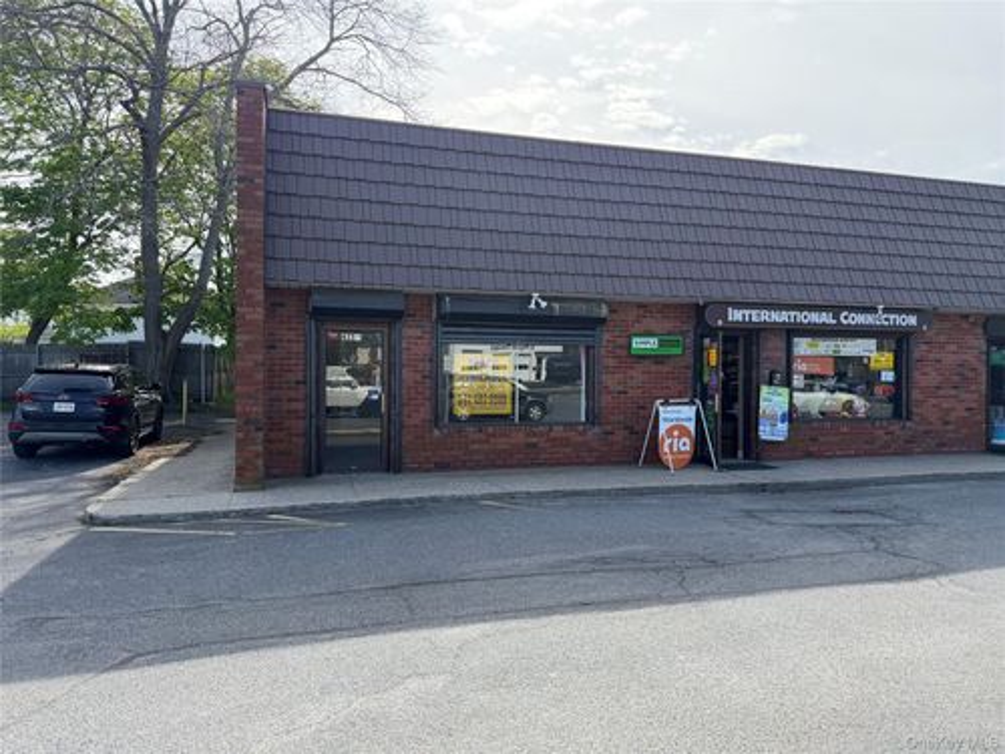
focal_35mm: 24
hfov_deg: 71.6
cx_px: 502
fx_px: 697
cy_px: 377
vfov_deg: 56.8
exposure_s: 1/2000
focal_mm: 6.76
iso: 100
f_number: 1.78
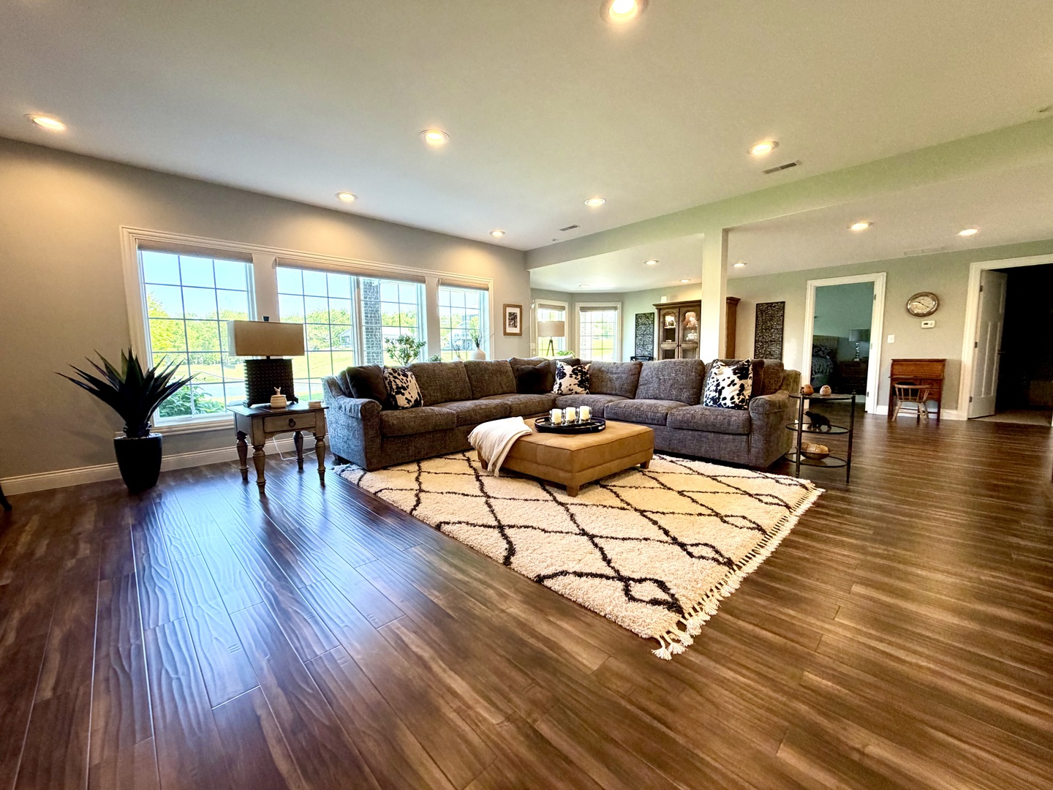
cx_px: 526
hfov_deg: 102.1
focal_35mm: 14
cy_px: 395
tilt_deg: -6.6
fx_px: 426
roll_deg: +1.2
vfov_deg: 85.7
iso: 320
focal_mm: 2.22
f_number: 2.2
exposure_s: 1/120
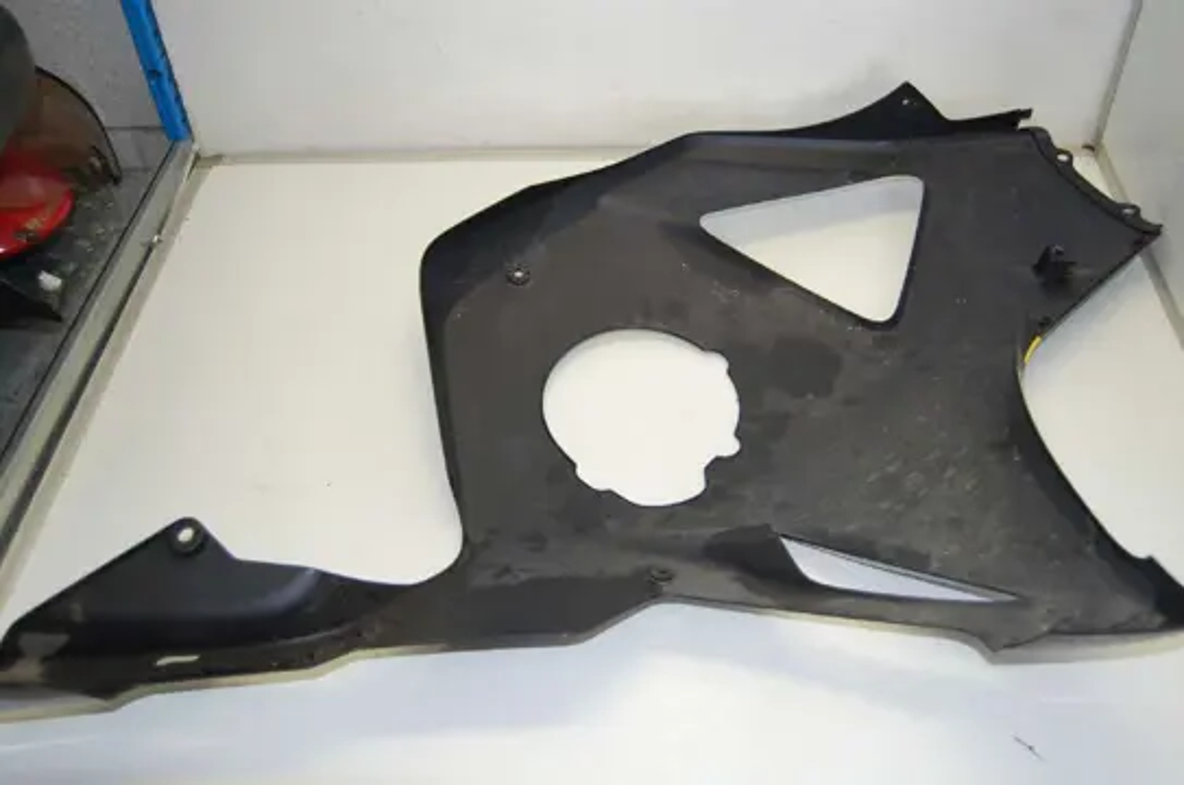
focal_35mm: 34
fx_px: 1133
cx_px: 592
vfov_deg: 38.2
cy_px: 392
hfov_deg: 55.2
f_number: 3.8
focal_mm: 23
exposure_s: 1/80
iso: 400
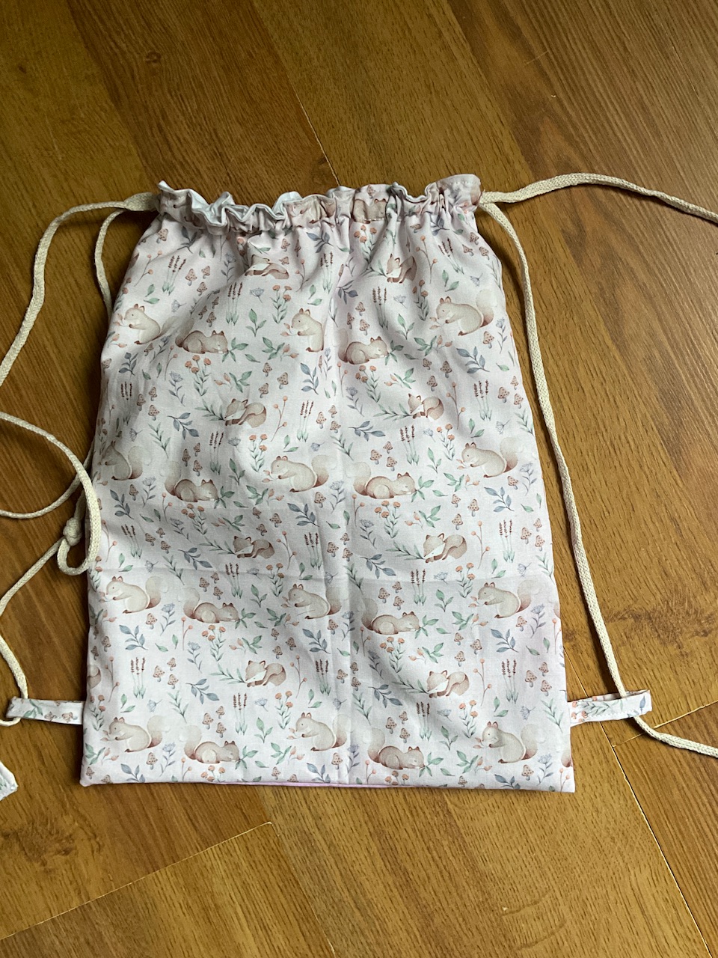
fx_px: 802
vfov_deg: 61.7
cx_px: 359
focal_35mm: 29
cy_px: 479
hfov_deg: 48.2
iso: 100
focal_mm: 3
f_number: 1.8
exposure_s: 1/60
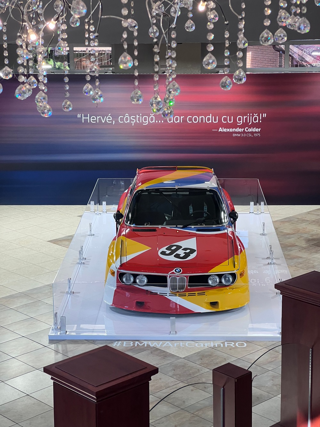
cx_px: 160
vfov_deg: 25.3
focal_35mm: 77
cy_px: 214
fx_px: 949
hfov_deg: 19.1
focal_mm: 9
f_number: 2.8
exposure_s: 1/100
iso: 160
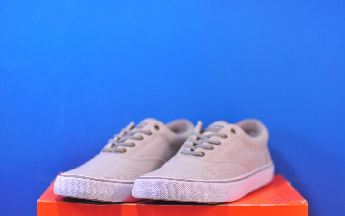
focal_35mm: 77
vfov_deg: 16.9
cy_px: 110
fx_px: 724
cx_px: 171
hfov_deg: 26.8
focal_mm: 50
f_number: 2.2
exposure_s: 1/320
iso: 250
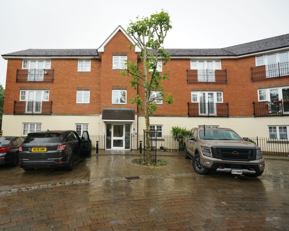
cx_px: 120
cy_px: 120
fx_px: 162
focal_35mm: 19
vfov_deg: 70.8
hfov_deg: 82.6
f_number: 4
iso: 100
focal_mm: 16
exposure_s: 1/60
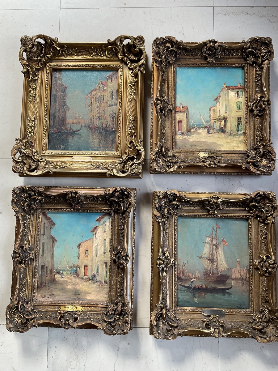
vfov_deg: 61.7
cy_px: 186
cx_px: 139
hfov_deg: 48.2
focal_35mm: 29
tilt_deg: -84.4
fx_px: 311
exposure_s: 1/60
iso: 40
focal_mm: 3
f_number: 1.8
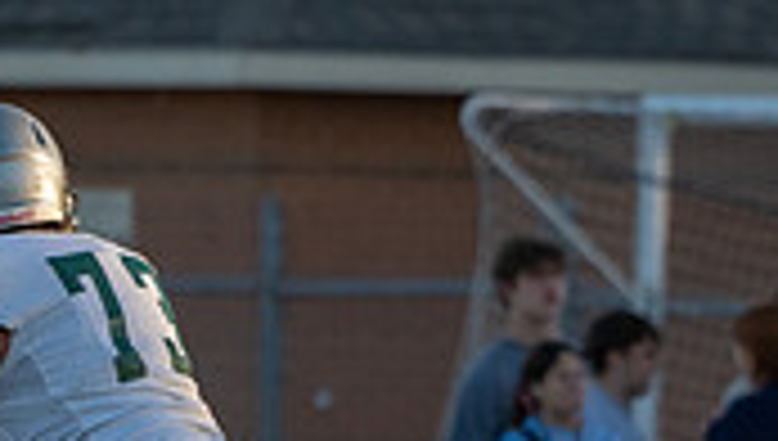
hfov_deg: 1.6
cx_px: 986
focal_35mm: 1330
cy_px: 666
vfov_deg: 0.9
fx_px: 27484
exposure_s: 1/1250
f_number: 5.6
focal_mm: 291
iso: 1000
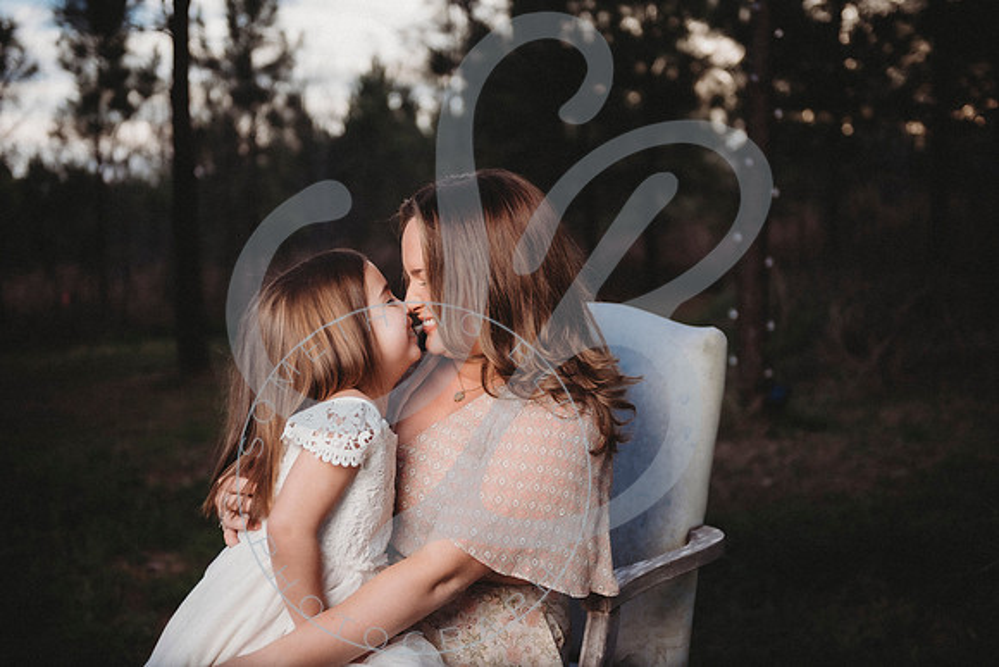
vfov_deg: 28.1
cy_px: 334
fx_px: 1332
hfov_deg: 41.1
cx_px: 500
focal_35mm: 48
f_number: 2.8
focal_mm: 48
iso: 100
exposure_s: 1/250
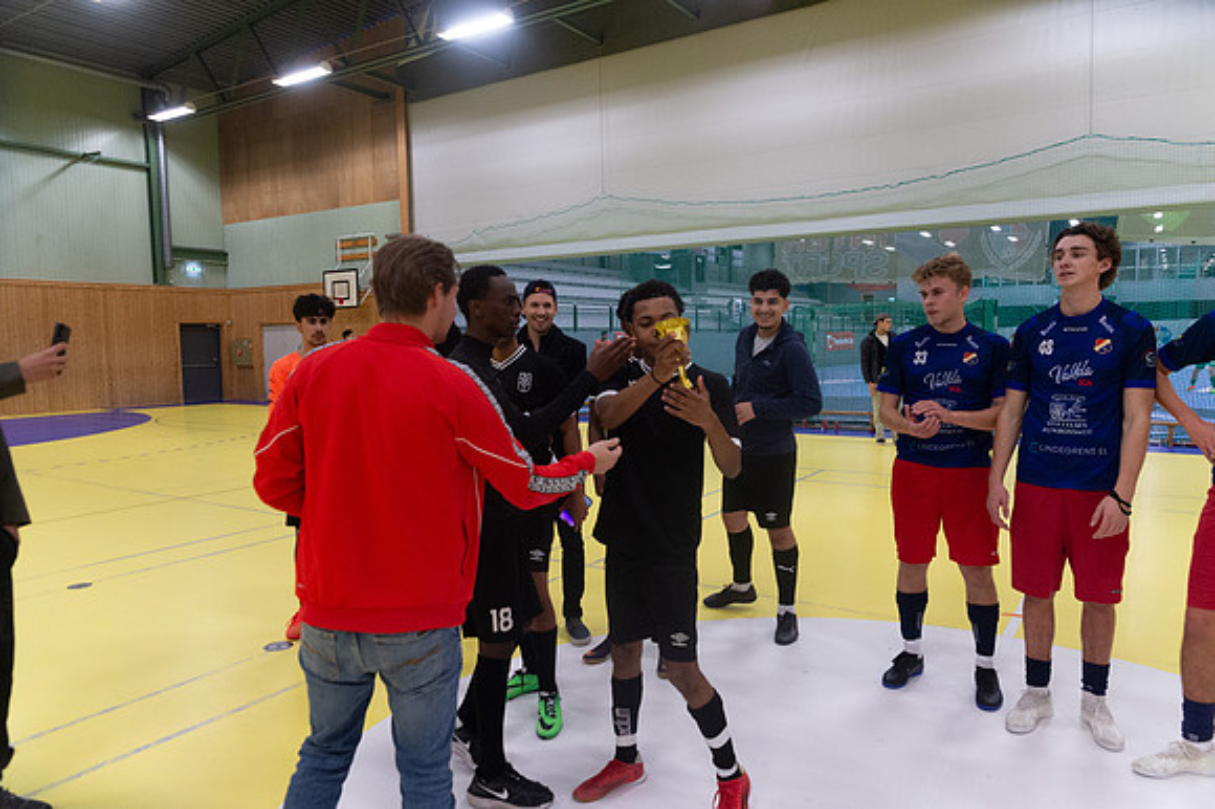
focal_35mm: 24
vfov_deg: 53.1
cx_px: 608
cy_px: 404
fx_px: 810
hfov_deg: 73.8
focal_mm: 24
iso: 4000
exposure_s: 1/500
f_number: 3.5
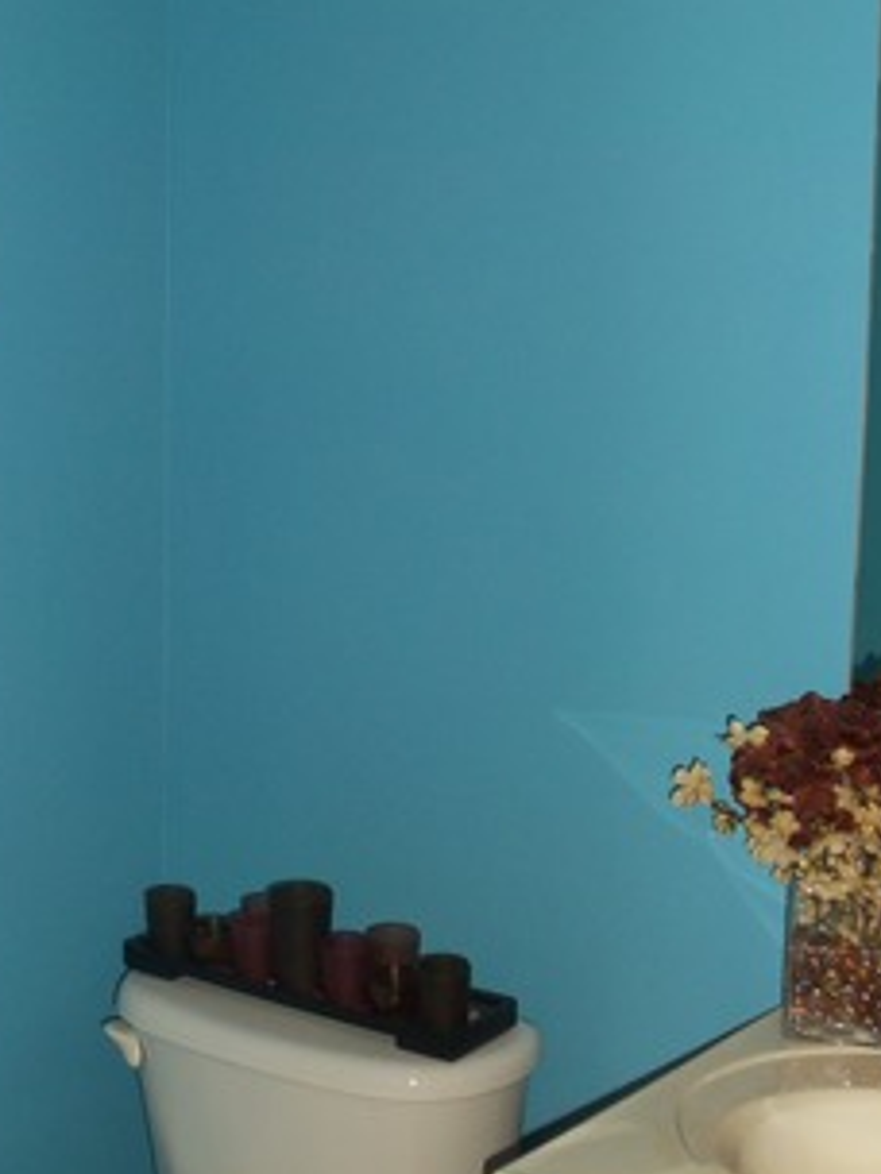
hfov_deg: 24.3
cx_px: 328
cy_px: 599
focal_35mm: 60
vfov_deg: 32.2
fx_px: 2036
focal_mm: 6.7
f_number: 3.7
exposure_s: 1/30
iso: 100
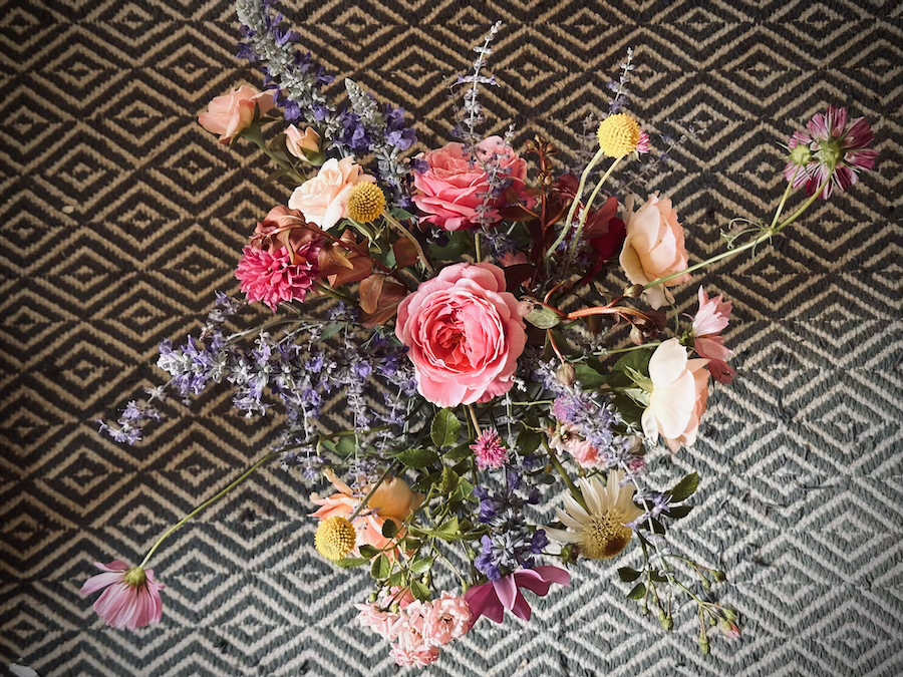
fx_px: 1252
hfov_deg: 39.7
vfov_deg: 30.3
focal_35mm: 48
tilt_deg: -85.1
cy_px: 338
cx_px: 452
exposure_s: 1/40
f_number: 1.78
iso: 200
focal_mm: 6.86
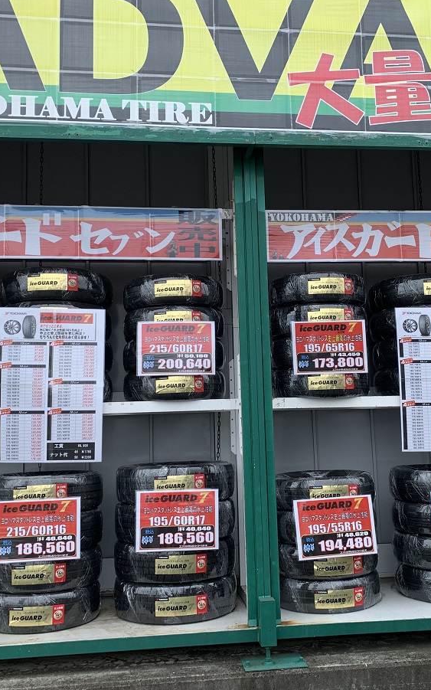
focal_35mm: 37
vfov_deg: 52.8
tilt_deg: +7.1
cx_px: 238
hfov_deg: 34.4
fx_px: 695
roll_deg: +2.6
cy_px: 345
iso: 25
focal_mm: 4.25
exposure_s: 1/669
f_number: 1.8
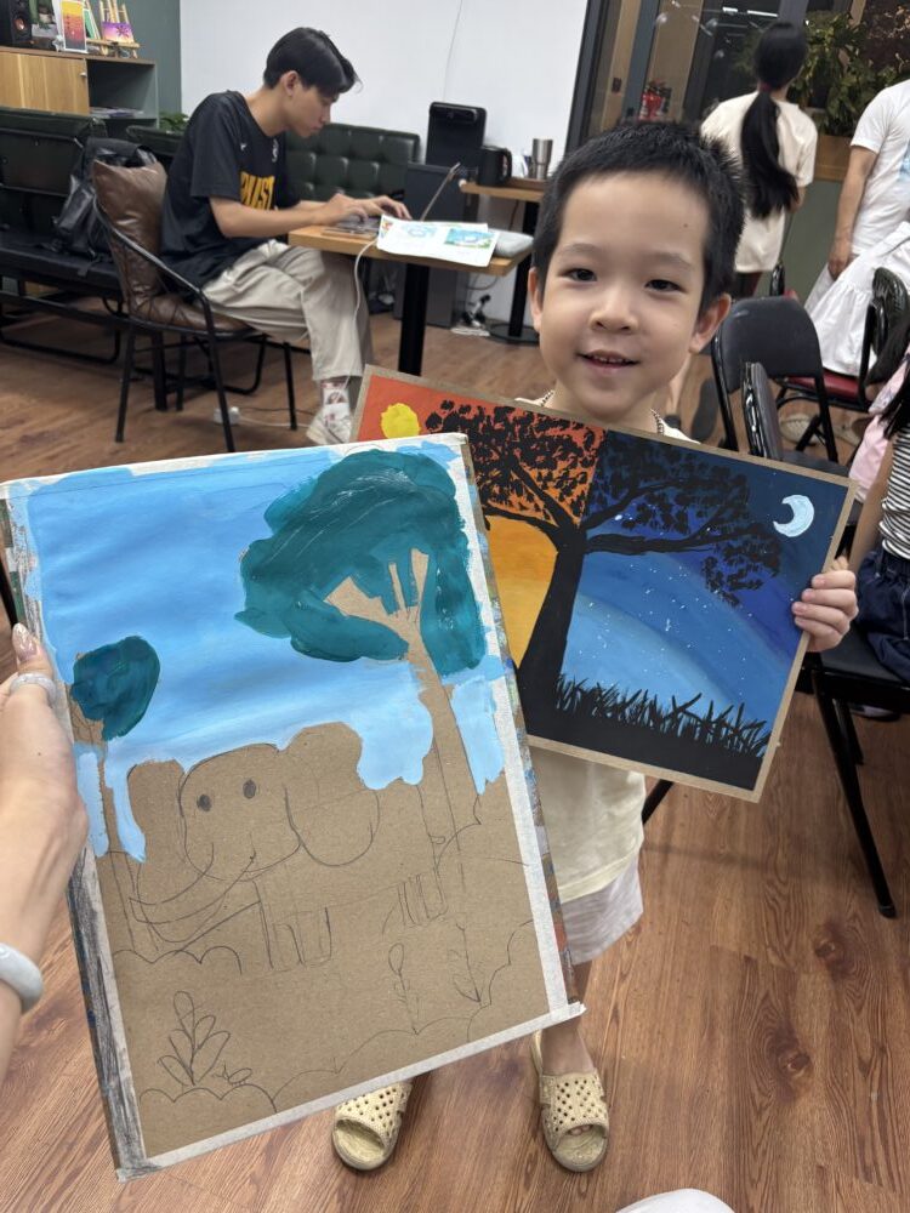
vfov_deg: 67.3
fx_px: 911
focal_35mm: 26
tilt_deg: -29.0
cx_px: 455
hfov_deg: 53.1
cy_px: 606
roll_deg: -7.8
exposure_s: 1/100
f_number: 1.6
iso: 125
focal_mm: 5.96
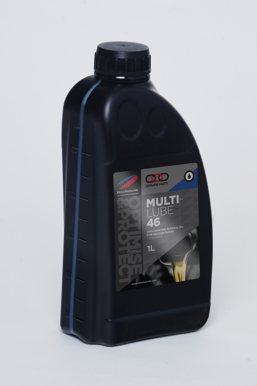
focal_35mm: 300
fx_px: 3212
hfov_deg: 4.6
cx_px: 128
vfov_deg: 6.9
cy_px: 193
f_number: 14
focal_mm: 200
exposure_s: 1/40
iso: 160
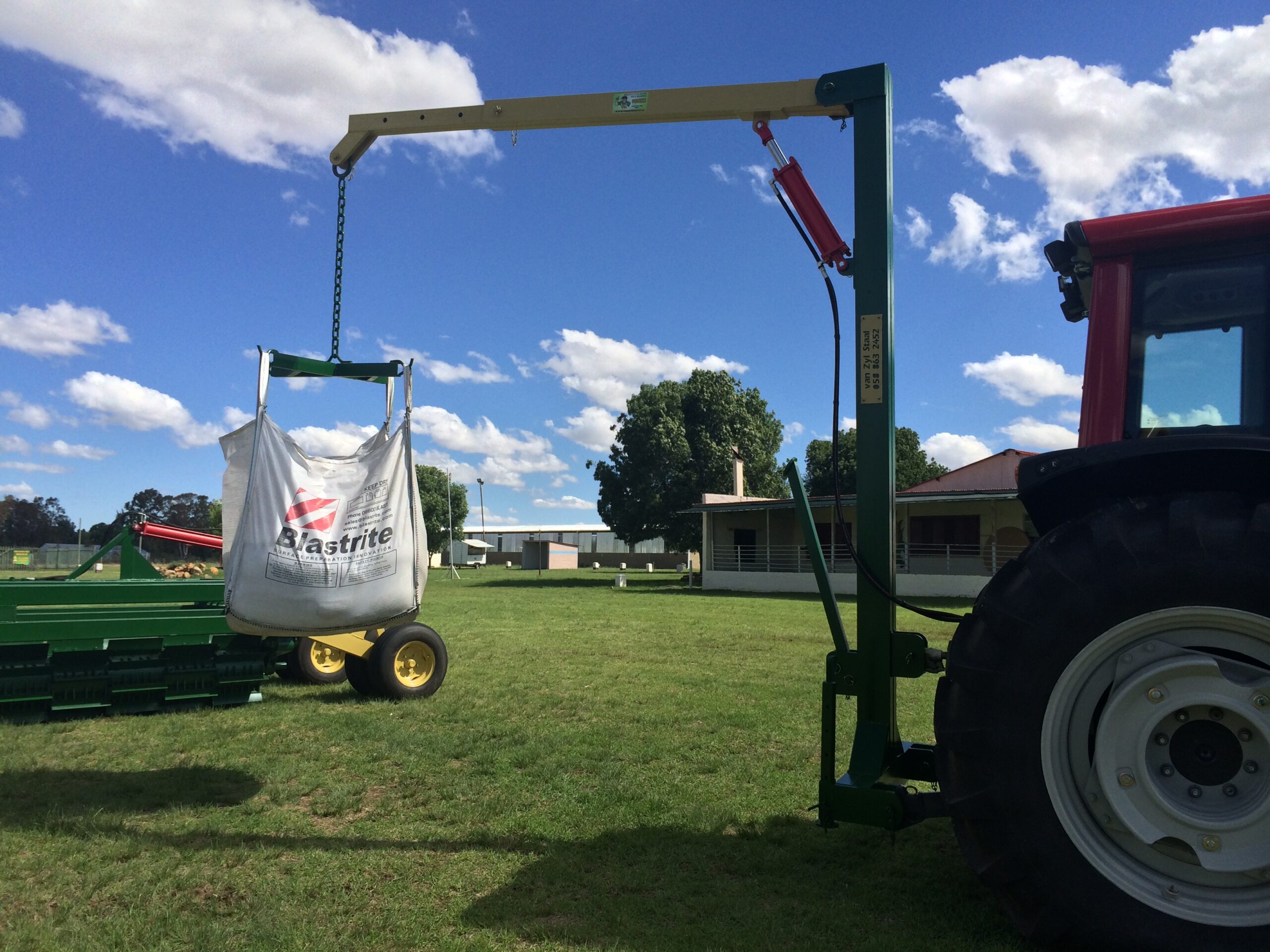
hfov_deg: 60.0
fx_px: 1101
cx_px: 635
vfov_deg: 46.8
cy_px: 476
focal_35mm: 30
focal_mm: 4.12
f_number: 2.2
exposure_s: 1/2933
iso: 32
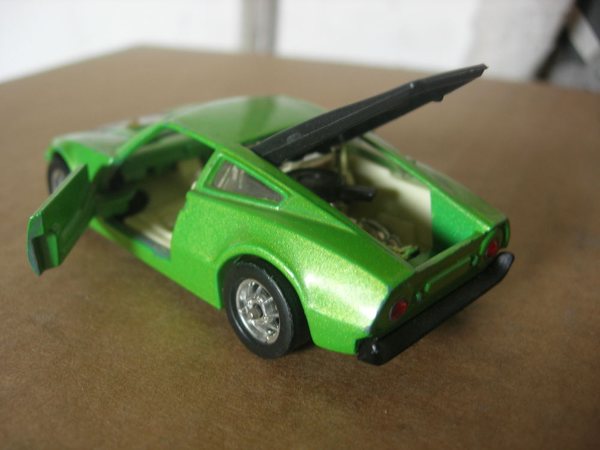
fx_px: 659
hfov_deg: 49.0
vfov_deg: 37.7
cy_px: 225
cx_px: 300
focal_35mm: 38
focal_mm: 7.8
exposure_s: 1/4
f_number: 2.8
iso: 64
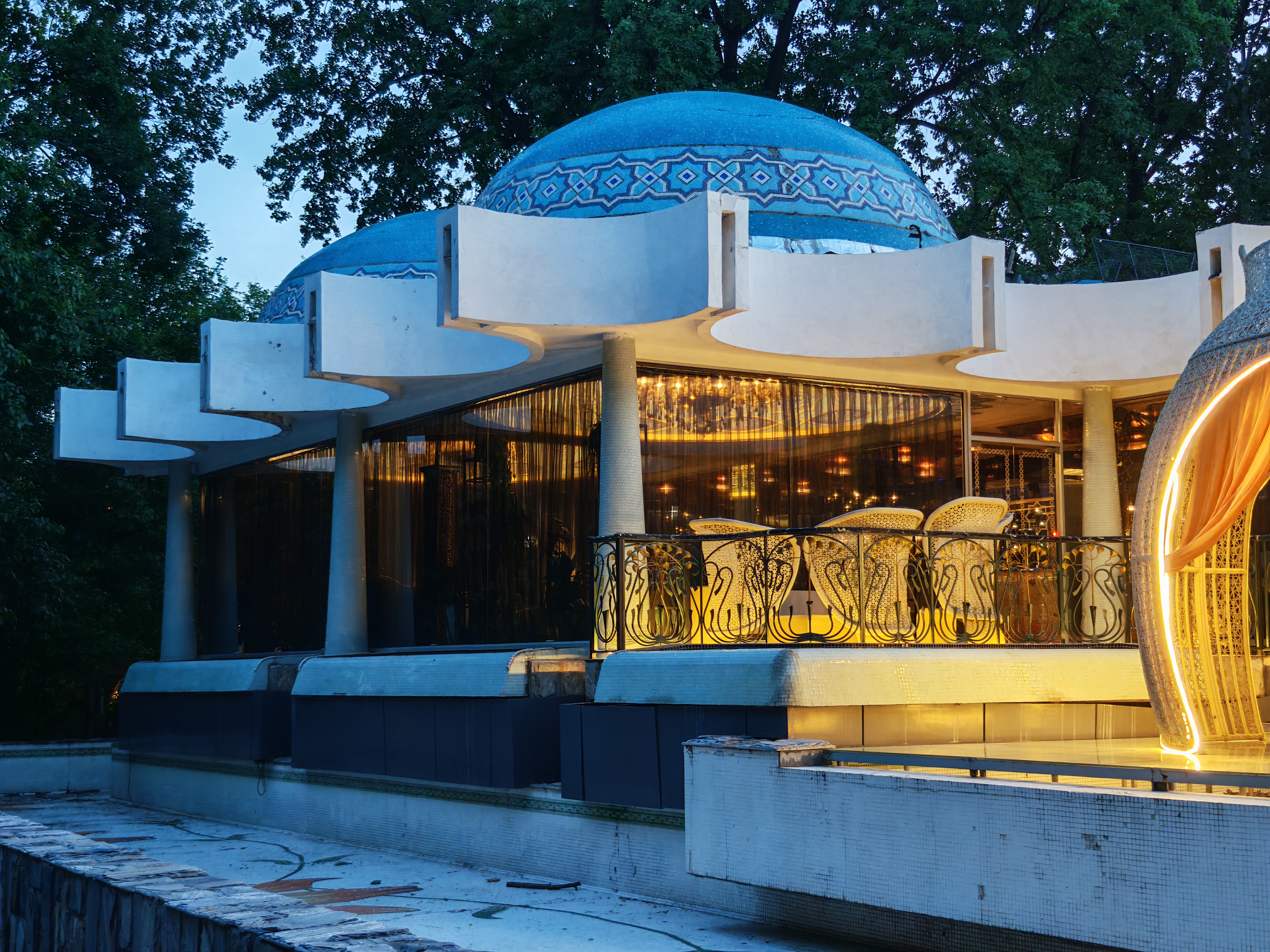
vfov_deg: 30.3
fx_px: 1761
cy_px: 476
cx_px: 635
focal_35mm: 48
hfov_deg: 39.7
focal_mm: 6.83
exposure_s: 1/50
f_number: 1.4
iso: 80
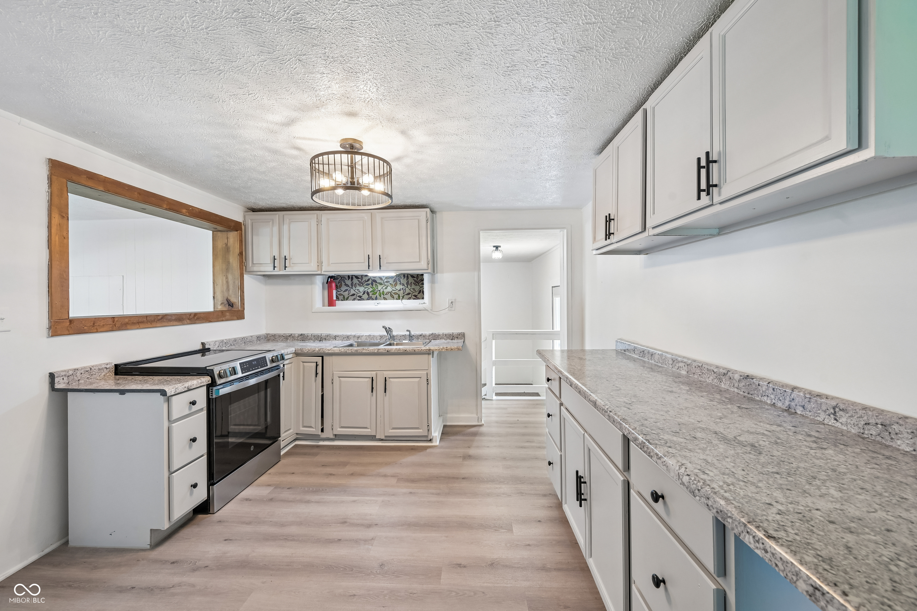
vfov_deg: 81.2
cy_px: 306
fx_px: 357
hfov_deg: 104.3
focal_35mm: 14
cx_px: 458
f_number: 8
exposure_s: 1/10
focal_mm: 14
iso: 400
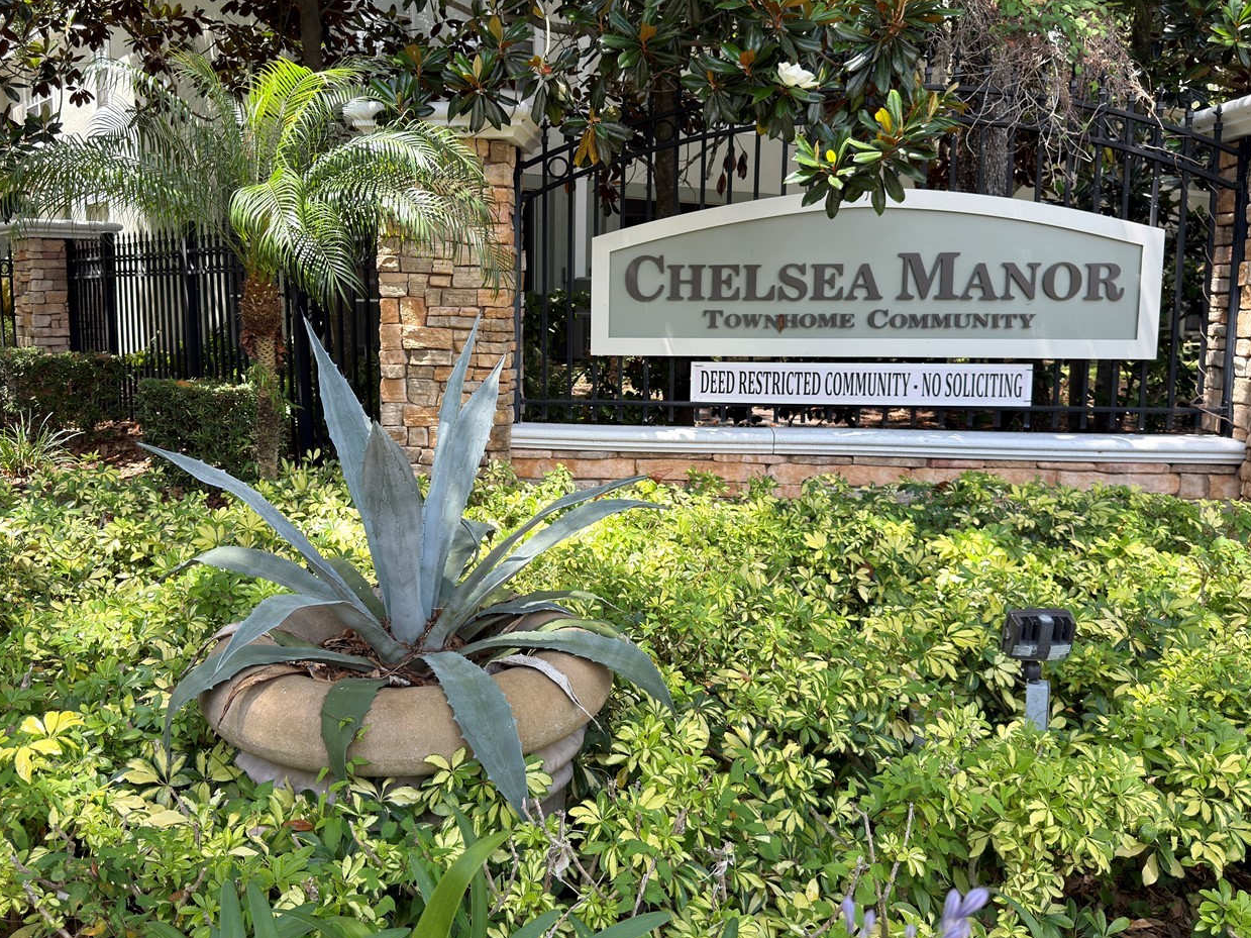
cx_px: 544
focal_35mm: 31
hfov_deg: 58.2
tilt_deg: -6.7
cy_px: 427
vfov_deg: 45.4
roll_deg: +0.6
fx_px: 1120
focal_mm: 6.76
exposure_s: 1/679
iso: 64
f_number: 1.78
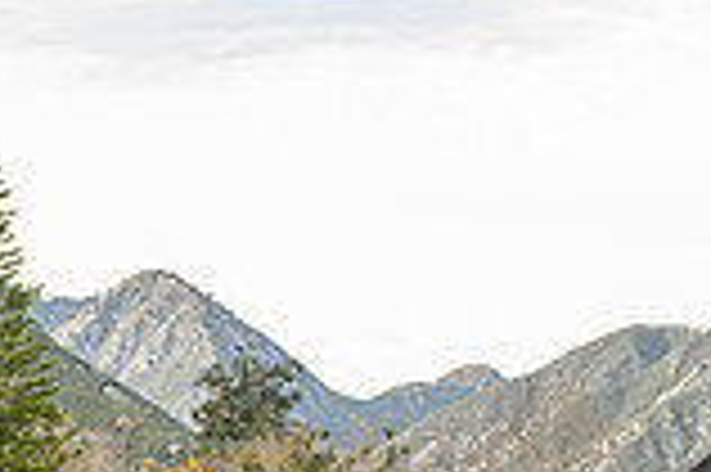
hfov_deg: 15.7
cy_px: 854
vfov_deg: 10.0
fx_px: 2545
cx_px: 651
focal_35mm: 129
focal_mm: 27
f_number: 5.6
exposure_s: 1/125
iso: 200
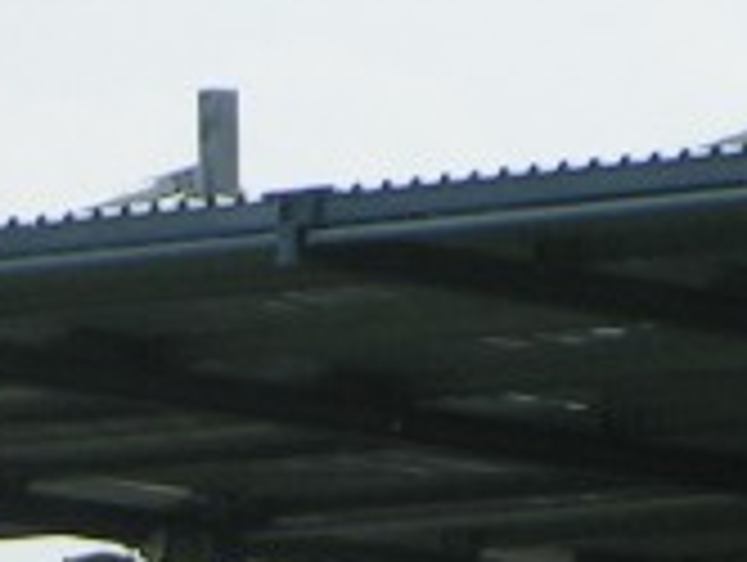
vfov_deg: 1.8
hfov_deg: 2.4
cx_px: -140
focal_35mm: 827
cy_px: 1137
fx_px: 17872
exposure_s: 1/1000
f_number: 4.5
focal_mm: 26.3
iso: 50
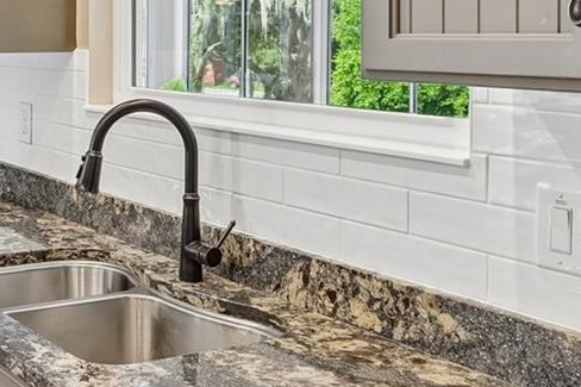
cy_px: 35
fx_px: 952
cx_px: 21
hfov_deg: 31.7
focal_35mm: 59
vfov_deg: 22.4
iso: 400
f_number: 9
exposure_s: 1/6
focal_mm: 18
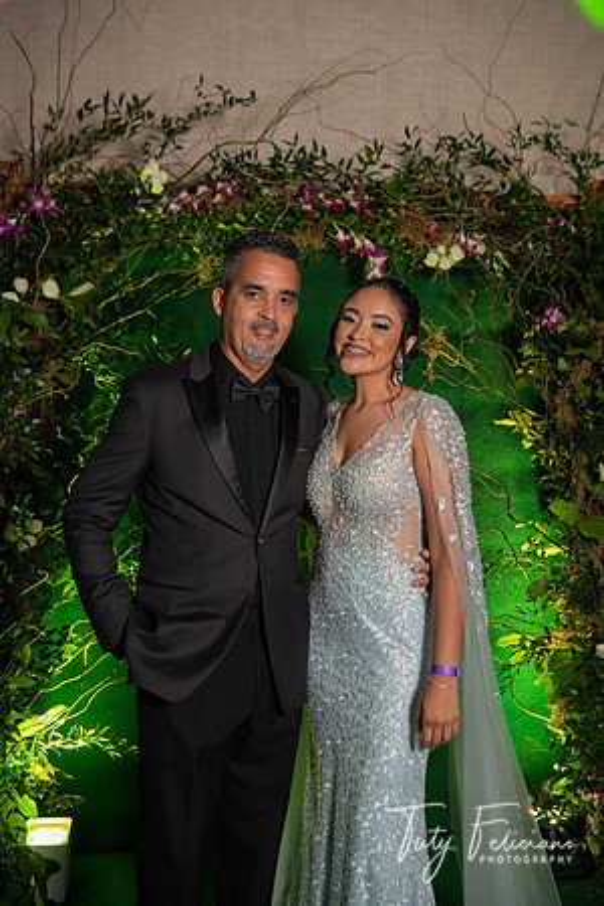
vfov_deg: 43.6
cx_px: 302
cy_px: 453
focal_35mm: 45
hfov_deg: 29.9
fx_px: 1132
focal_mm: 45
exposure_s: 1/50
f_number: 4.5
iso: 800
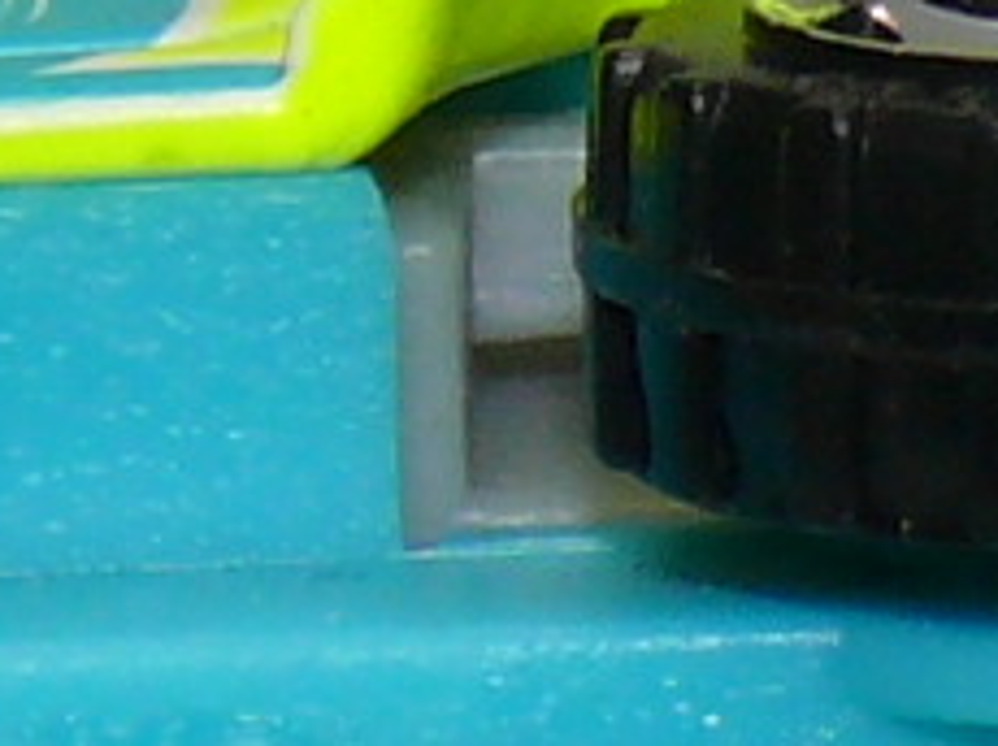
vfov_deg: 2.0
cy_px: 924
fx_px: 21658
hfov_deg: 2.6
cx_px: -221
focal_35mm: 752
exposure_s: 1/30
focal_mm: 13.8
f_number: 4
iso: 100
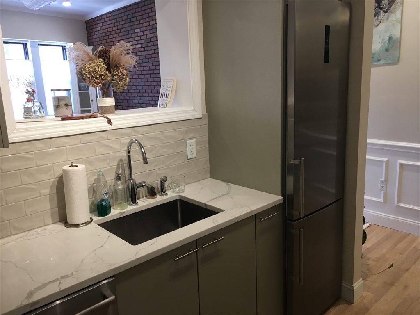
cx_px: 210
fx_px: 352
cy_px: 158
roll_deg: +2.8
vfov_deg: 48.2
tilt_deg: -11.9
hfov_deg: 61.7
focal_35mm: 29
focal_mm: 4.15
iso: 32
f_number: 2.2
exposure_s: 1/15
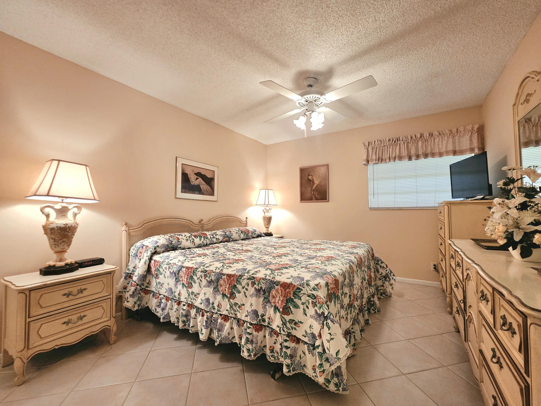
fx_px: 219
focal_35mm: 14
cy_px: 207
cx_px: 276
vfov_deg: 85.7
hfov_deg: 102.1
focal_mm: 2.2
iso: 250
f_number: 1.9
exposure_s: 1/120
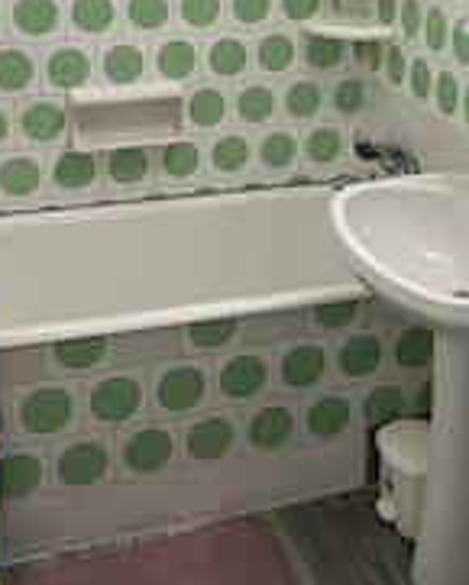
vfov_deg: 32.4
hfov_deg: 27.1
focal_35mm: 56
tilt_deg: -16.2
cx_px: 291
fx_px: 971
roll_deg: -0.4
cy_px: 97
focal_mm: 5.7
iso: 100
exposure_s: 1/100
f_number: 1.5
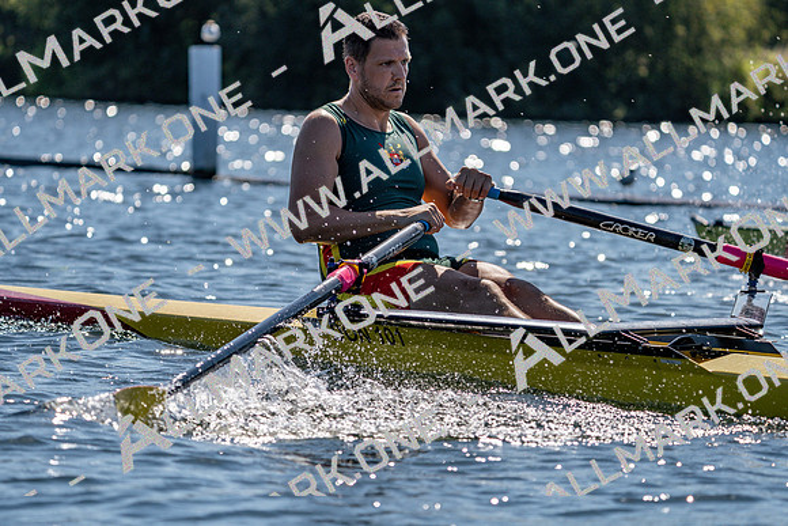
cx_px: 394
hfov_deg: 9.2
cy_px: 263
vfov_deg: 6.2
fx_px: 4882
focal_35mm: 223
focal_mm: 223
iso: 125
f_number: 5.6
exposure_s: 1/1600
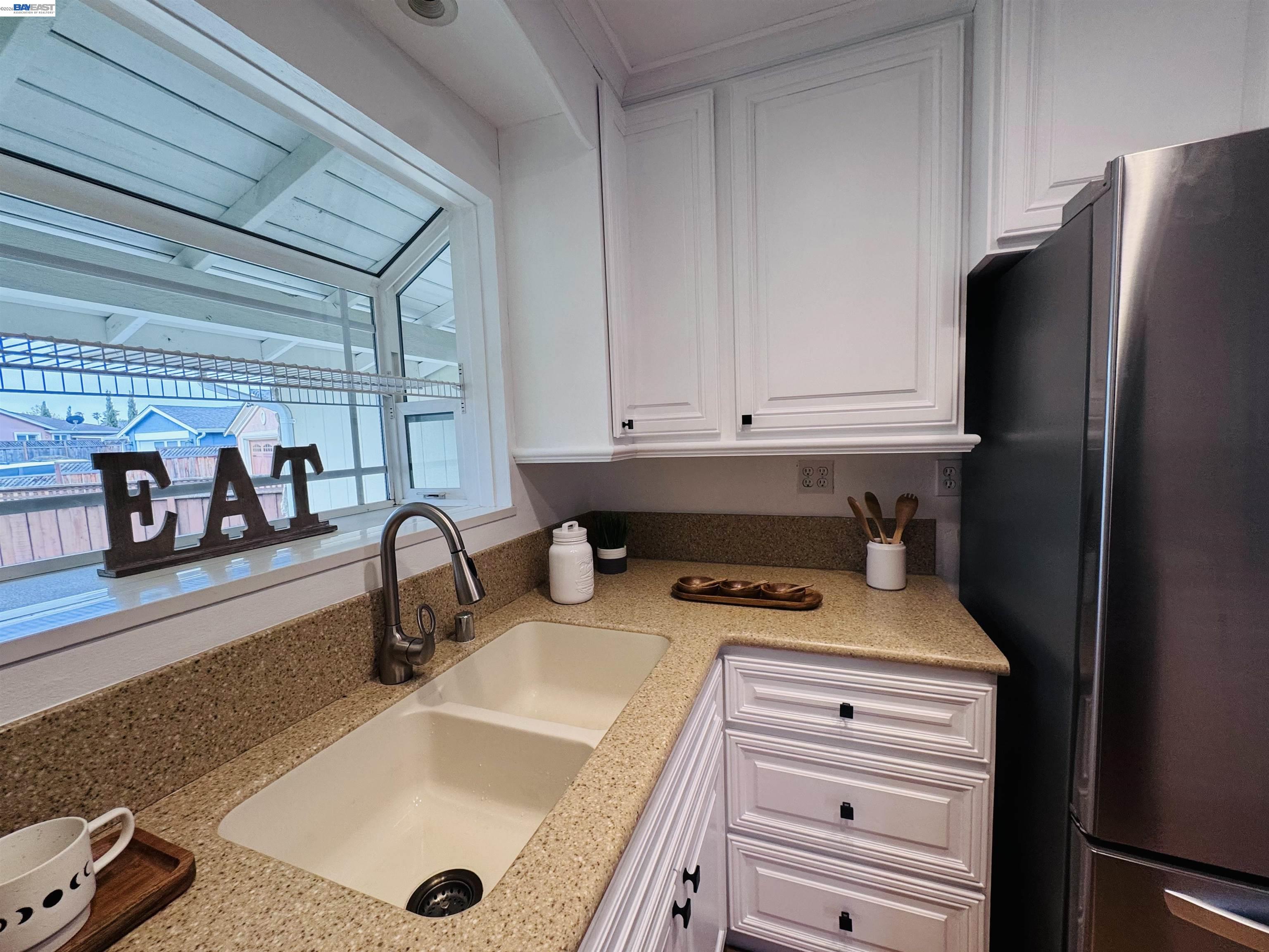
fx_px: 513
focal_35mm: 14
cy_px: 476
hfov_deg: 102.1
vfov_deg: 85.7
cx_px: 634
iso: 160
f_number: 2.2
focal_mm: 2.22
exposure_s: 1/120
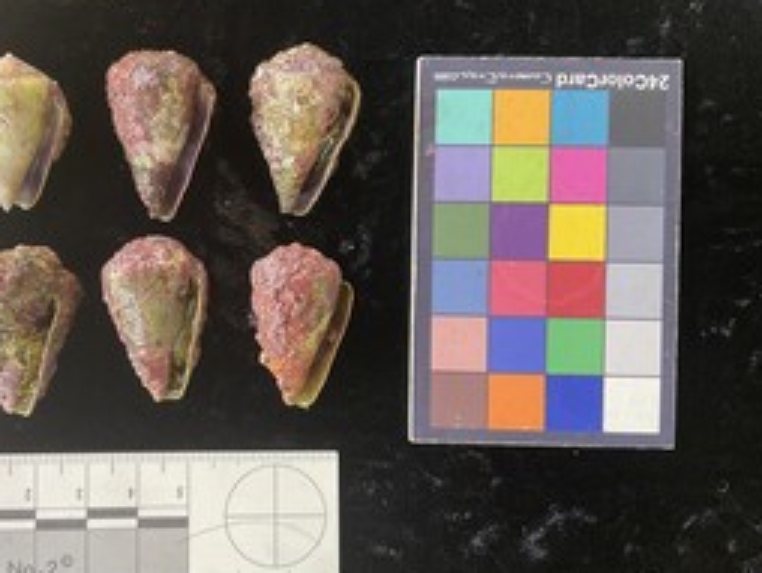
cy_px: 262
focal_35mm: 40
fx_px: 881
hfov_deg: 46.0
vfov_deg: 36.0
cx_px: 249
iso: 50
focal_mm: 3
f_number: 1.8
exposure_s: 1/60
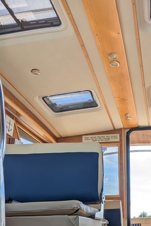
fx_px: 252
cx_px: 144
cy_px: 188
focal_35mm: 40
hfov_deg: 31.4
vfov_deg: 45.4
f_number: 2.2
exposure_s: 1/616
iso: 44
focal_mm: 2.35
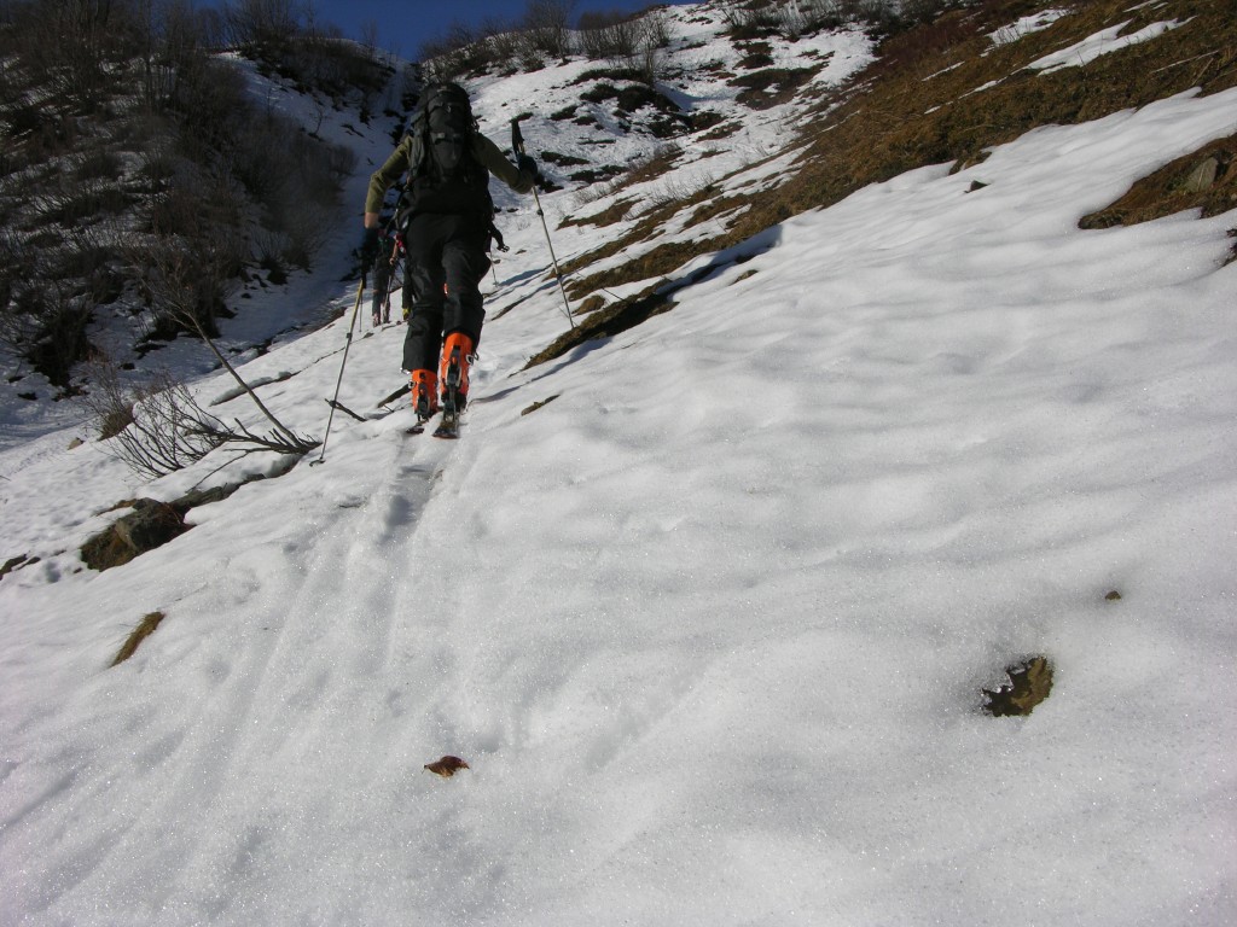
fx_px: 1251
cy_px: 464
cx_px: 618
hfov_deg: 52.6
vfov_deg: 40.7
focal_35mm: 35
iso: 50
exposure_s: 1/389
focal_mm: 8.9
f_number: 8
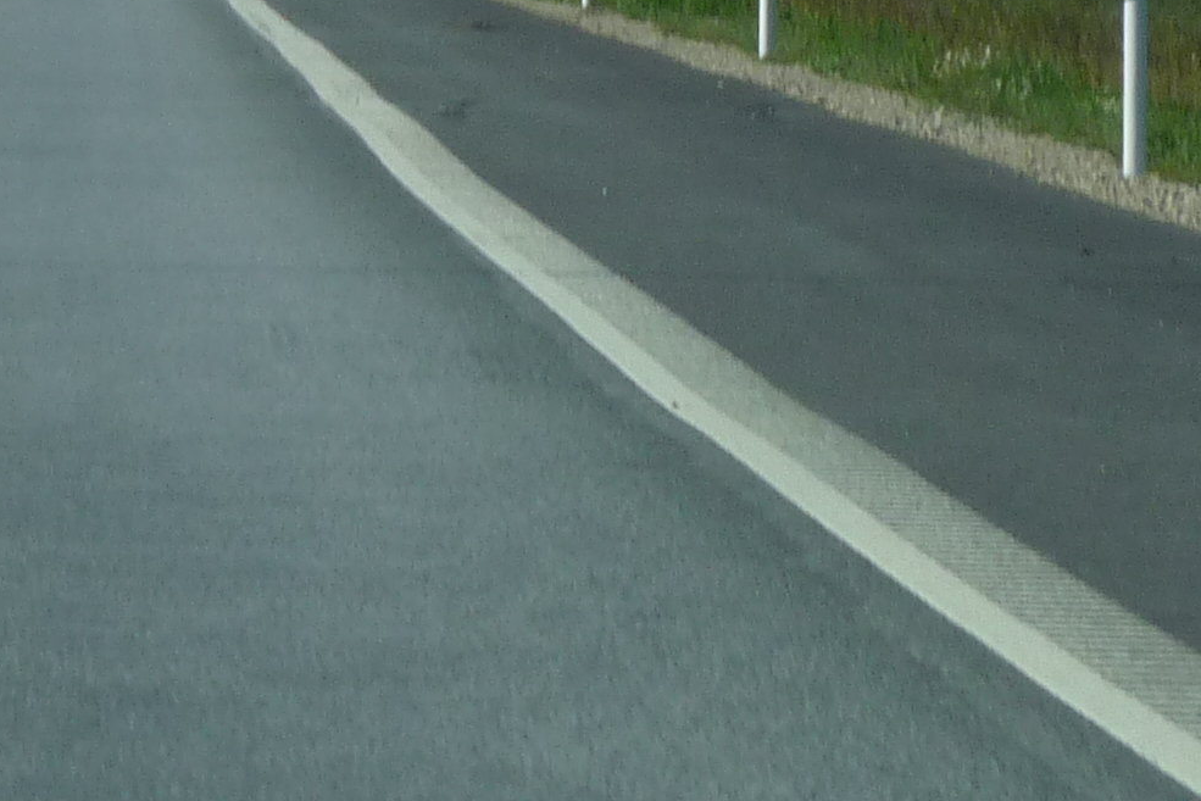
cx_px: 110
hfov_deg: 3.0
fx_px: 22621
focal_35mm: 678
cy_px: -38
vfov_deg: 2.0
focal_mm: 31.2
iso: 100
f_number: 6.3
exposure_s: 1/500
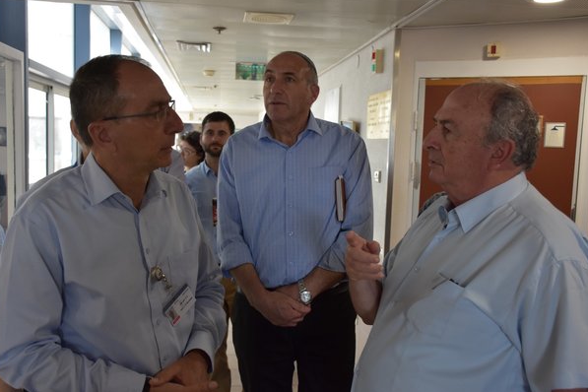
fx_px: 621
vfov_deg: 35.1
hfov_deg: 50.7
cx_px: 287
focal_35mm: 38
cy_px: 201
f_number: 4.5
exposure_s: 1/80
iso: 800
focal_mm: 24
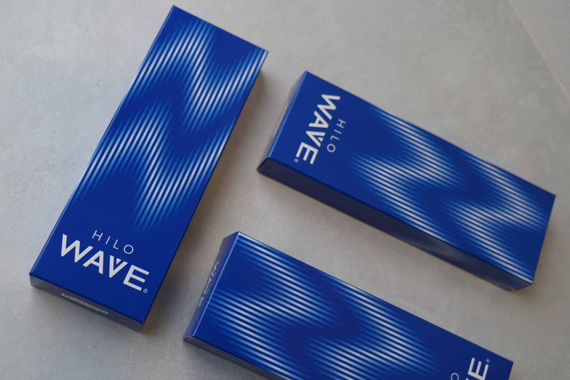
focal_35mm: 45
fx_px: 712
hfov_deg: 43.6
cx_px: 285
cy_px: 190
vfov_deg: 29.9
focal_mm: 45
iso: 250
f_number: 5.6
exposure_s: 1/50
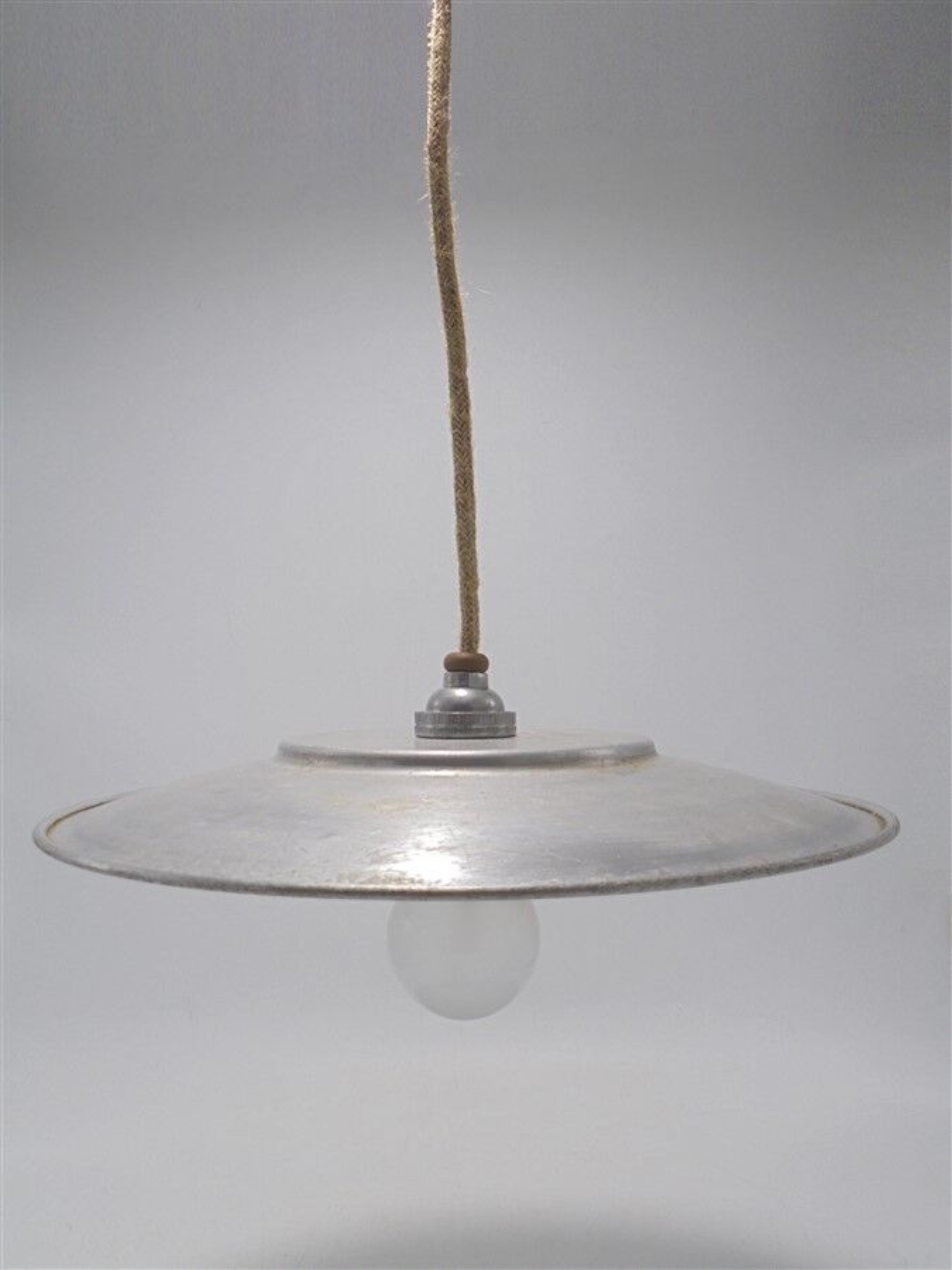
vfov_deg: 61.7
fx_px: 1063
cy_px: 635
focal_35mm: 29
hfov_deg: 48.2
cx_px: 476
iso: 100
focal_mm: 5.3
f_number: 3.7
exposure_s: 1/80
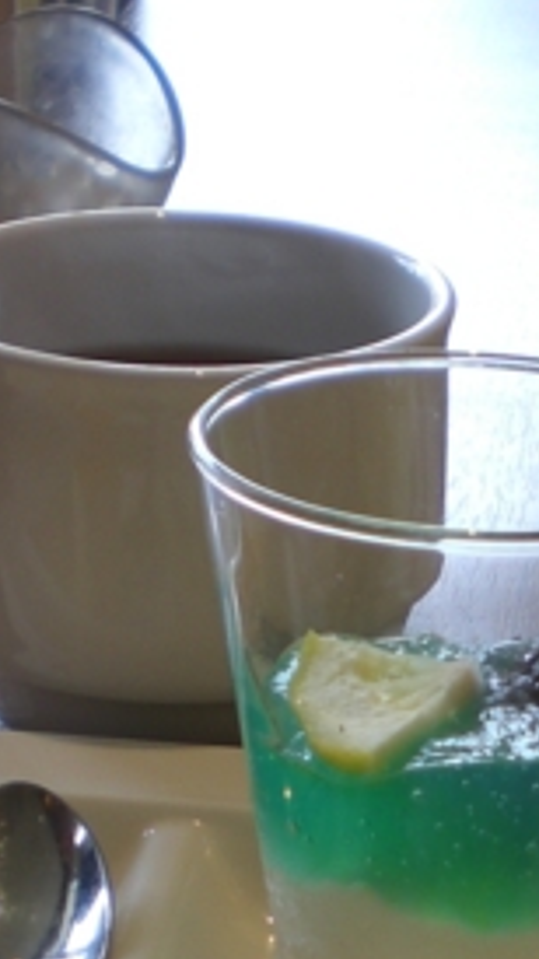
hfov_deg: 9.9
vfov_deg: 17.5
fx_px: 3076
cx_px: 592
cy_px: 844
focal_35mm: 121
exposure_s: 1/100
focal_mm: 6.3
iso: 50
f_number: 3.1
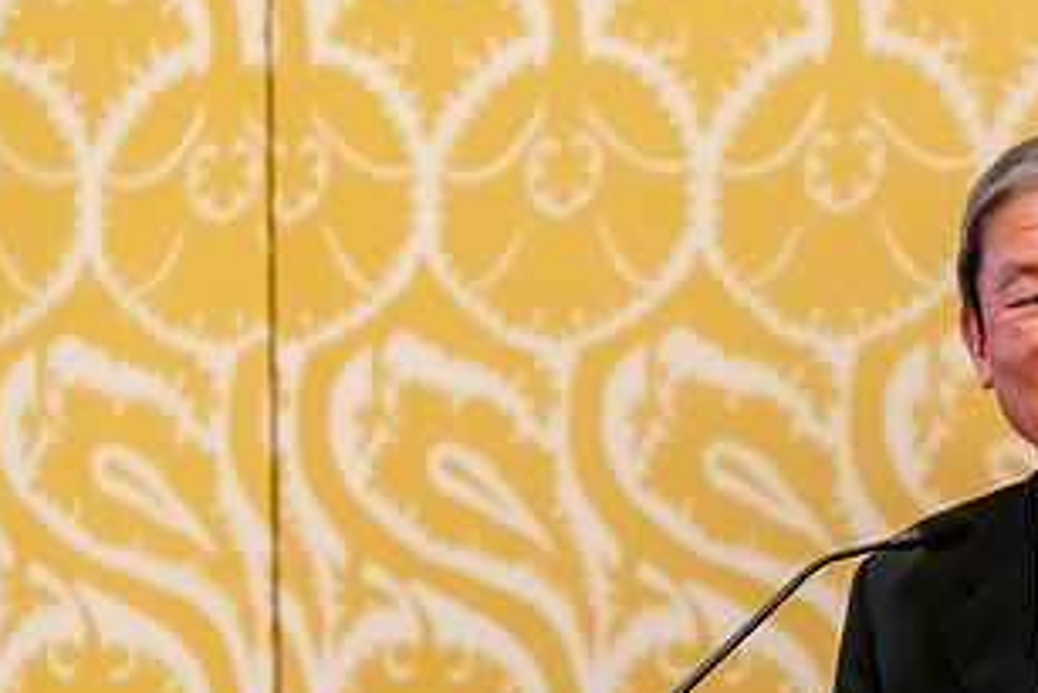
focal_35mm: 340
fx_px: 9807
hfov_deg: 6.0
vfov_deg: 4.0
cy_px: 475
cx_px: 893
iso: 6400
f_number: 2.8
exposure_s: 1/160
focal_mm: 180
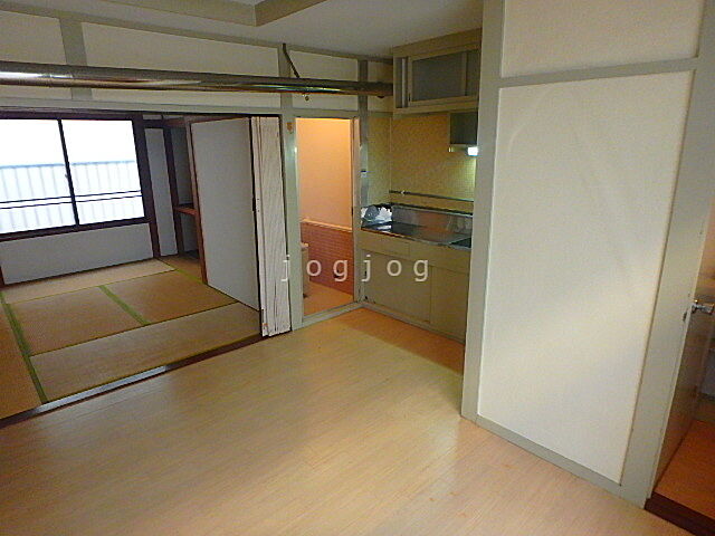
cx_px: 358
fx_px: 434
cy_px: 268
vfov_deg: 63.4
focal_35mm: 21
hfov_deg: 79.0
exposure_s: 1/30
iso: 500
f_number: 3.5
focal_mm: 3.7
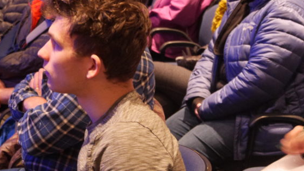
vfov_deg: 10.2
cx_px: 103
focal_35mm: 118
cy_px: 37
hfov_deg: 18.1
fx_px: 951
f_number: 4.6
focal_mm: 37
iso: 3200
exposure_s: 1/15
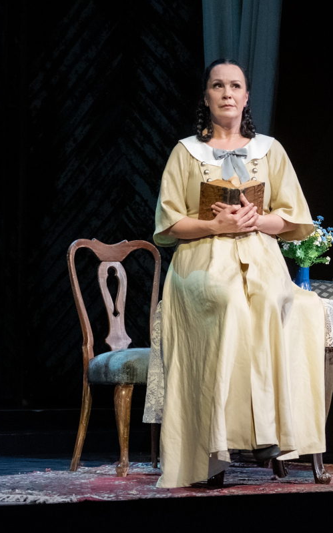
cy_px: 266
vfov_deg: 12.3
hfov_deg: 7.7
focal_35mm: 170
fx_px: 2470
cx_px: 361
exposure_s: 1/500
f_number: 5
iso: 12800
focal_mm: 111
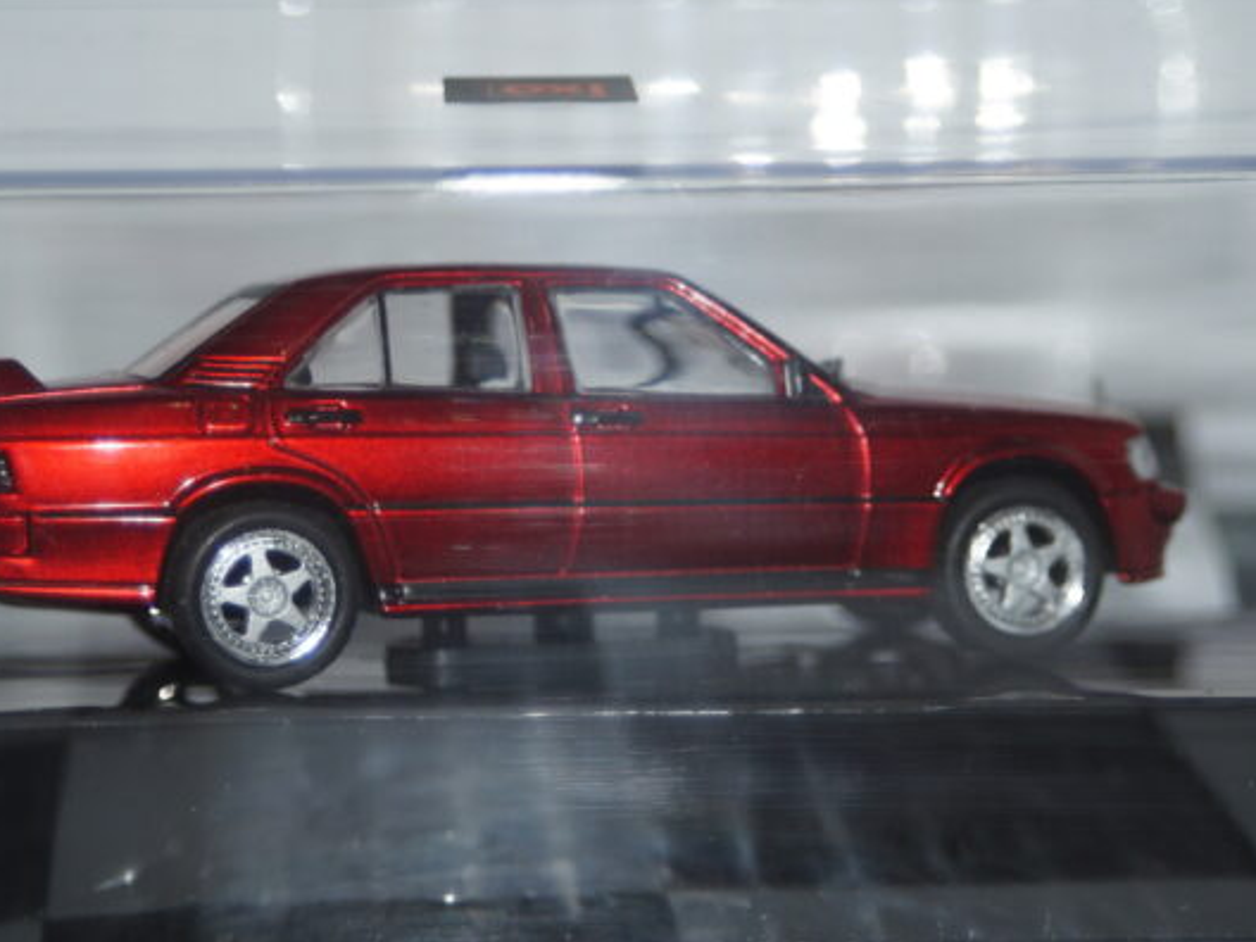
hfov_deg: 15.1
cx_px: 623
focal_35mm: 131
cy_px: 469
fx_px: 4753
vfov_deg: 11.3
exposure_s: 1/60
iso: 200
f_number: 5.6
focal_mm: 80
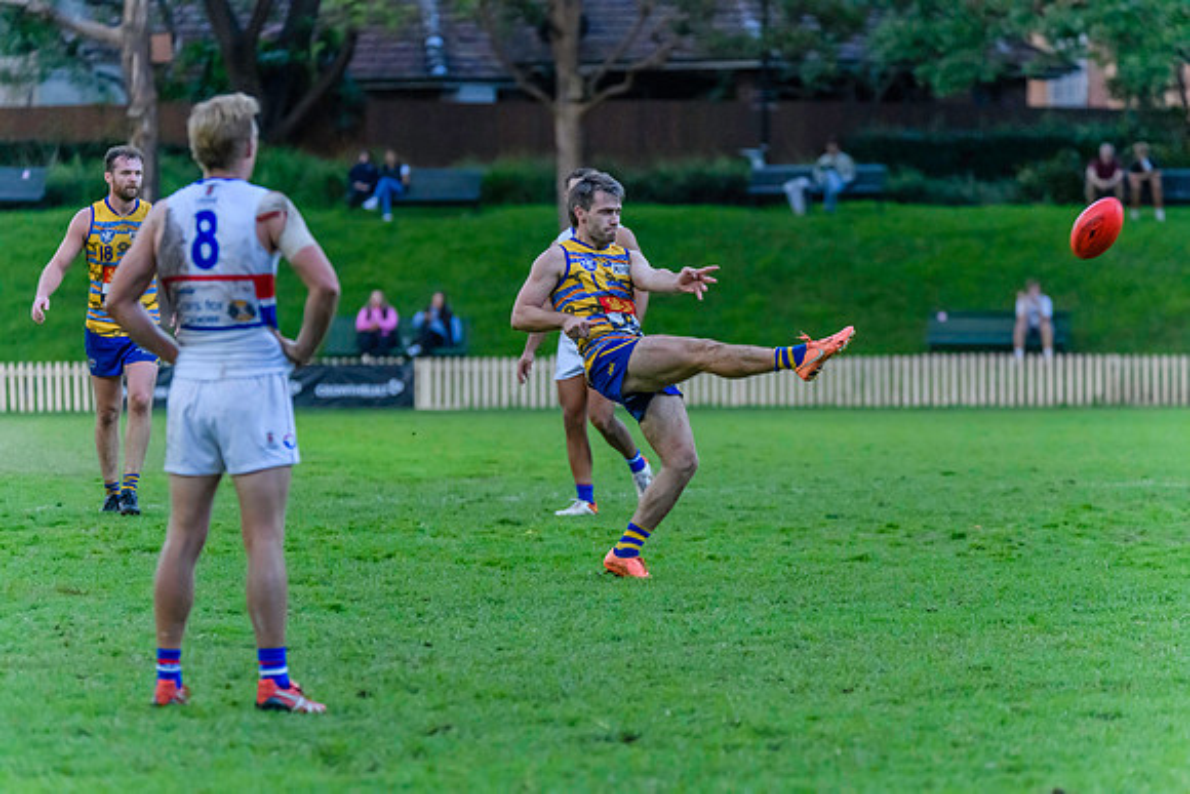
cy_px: 397
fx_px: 9919
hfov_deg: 6.9
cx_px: 595
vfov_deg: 4.6
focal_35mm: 300
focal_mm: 300
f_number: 5.6
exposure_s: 1/1250
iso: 10000
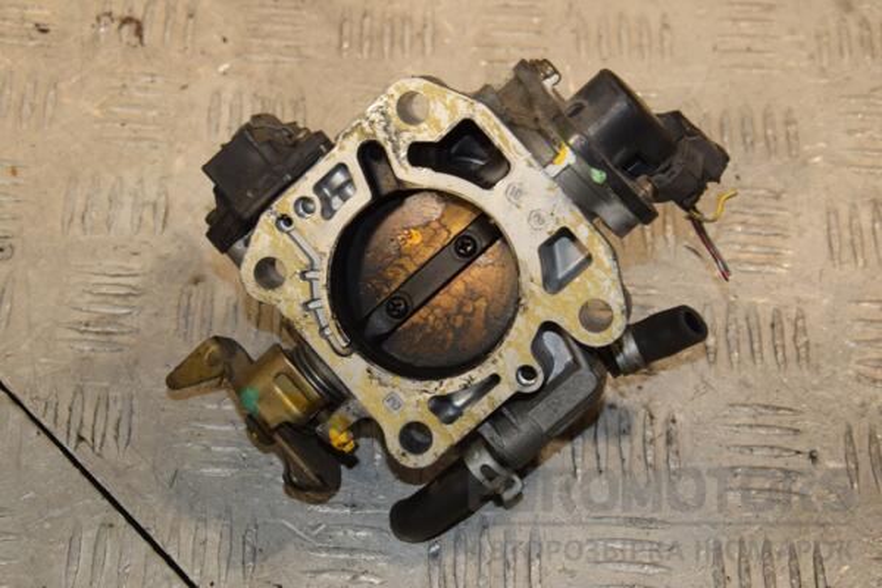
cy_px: 294
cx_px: 441
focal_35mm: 87
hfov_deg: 23.4
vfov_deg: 15.7
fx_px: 2131
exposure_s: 1/200
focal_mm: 58
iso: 800
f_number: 9
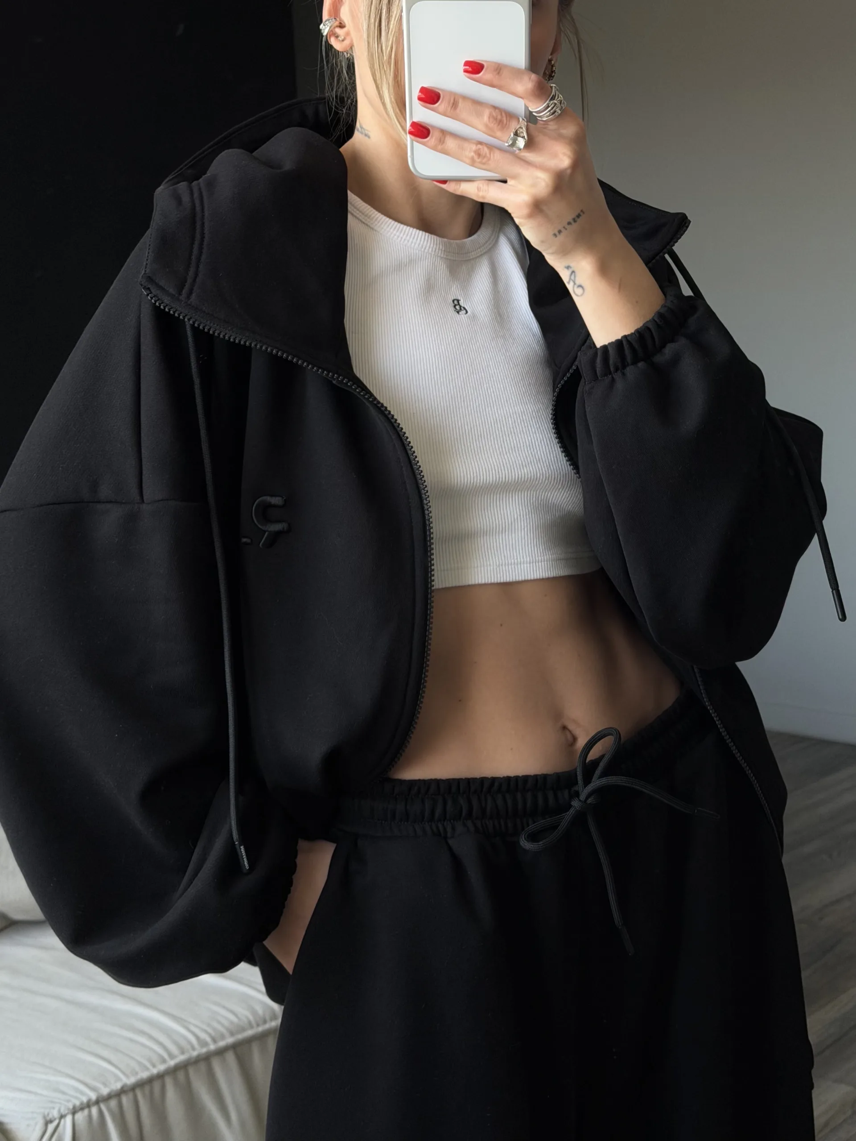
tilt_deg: -24.4
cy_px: 570
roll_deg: +2.5
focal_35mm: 48
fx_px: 1583
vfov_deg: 39.7
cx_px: 428
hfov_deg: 30.3
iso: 50
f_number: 1.78
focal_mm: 6.76
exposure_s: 1/210
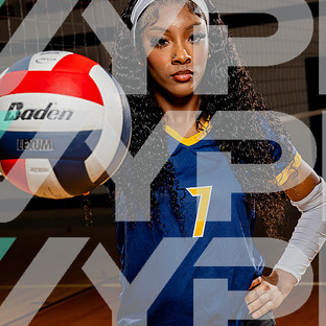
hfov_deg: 19.7
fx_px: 938
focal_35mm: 88
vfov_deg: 19.7
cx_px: 177
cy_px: 167
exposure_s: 1/250
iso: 100
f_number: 5.6
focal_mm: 53
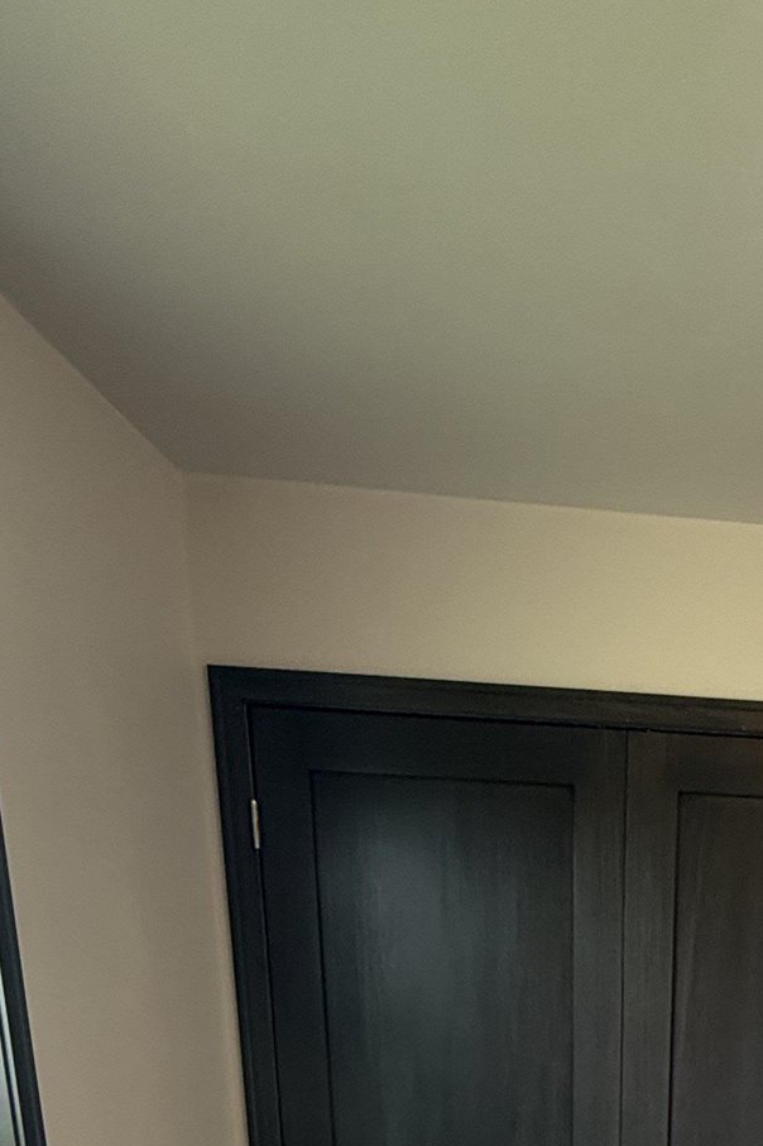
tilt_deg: -17.4
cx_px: 736
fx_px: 1177
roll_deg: -4.4
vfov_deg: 39.3
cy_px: 1342
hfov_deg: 33.3
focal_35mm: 37
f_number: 2.2
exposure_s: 1/60
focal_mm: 2.22
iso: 200
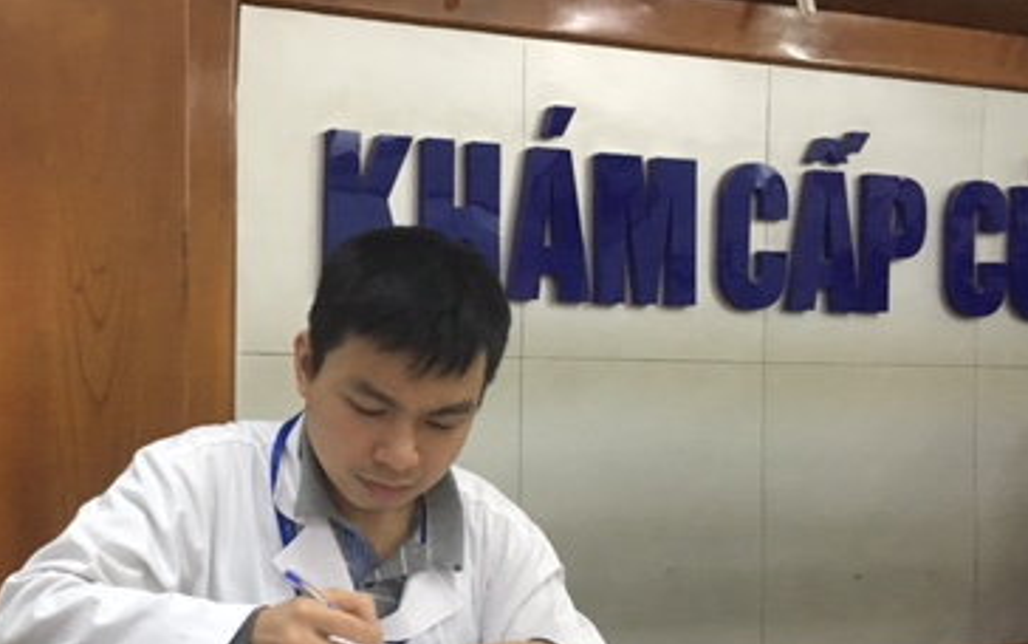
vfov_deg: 24.0
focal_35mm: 54
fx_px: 1514
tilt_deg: -2.8
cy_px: 401
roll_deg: -1.3
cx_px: 237
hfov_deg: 36.5
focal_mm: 4.15
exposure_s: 1/25
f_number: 2.2
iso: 200
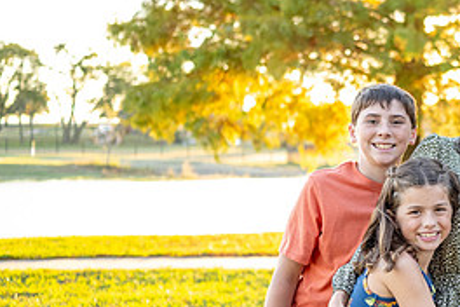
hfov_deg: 24.7
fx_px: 984
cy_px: 153
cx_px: 497
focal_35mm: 77
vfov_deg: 17.7
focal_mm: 35
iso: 640
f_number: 2.2
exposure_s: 1/640
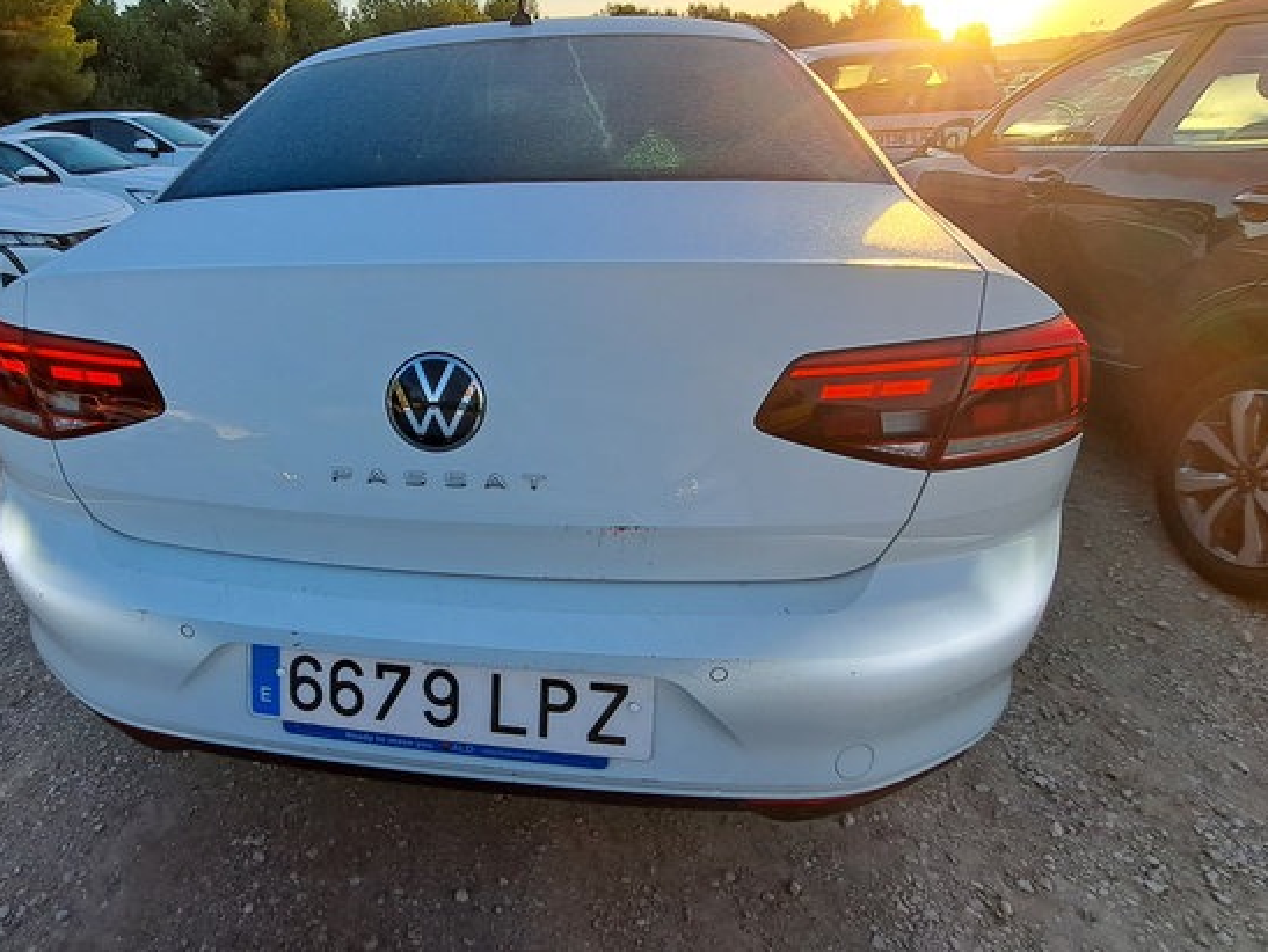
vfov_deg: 68.6
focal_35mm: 19
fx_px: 696
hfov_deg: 82.2
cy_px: 426
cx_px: 438
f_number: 2.2
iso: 50
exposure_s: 1/425
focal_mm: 1.74
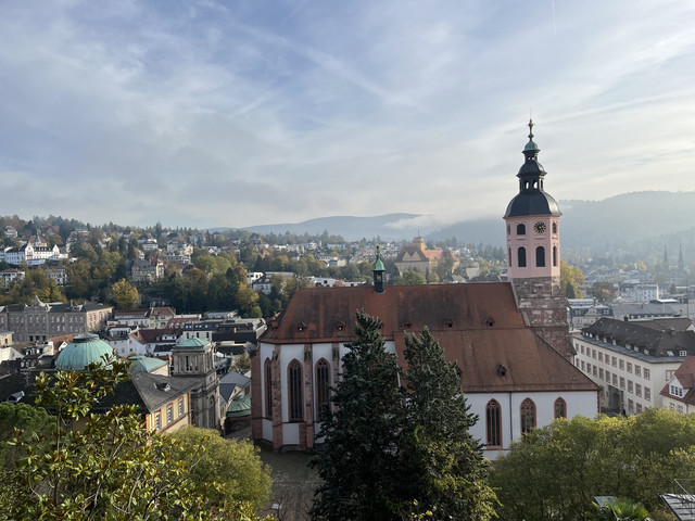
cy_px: 260
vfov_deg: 53.1
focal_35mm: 26
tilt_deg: -0.6
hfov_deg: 67.3
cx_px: 348
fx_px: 522
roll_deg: +3.4
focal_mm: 5.1
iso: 50
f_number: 1.6
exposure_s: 1/3623
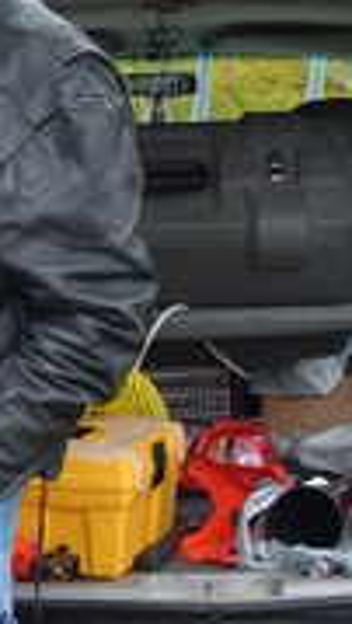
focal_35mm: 102
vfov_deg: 20.9
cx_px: -188
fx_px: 1689
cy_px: 303
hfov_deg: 11.4
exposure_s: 1/90
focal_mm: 7.8
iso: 80
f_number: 3.1
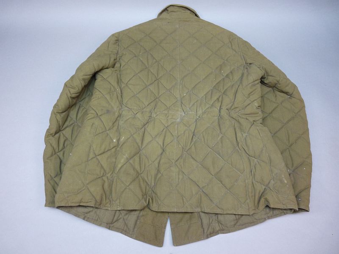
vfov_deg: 51.4
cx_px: 170
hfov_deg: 65.3
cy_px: 127
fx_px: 264
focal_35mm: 27
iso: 250
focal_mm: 4.8
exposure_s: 1/30
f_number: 2.8
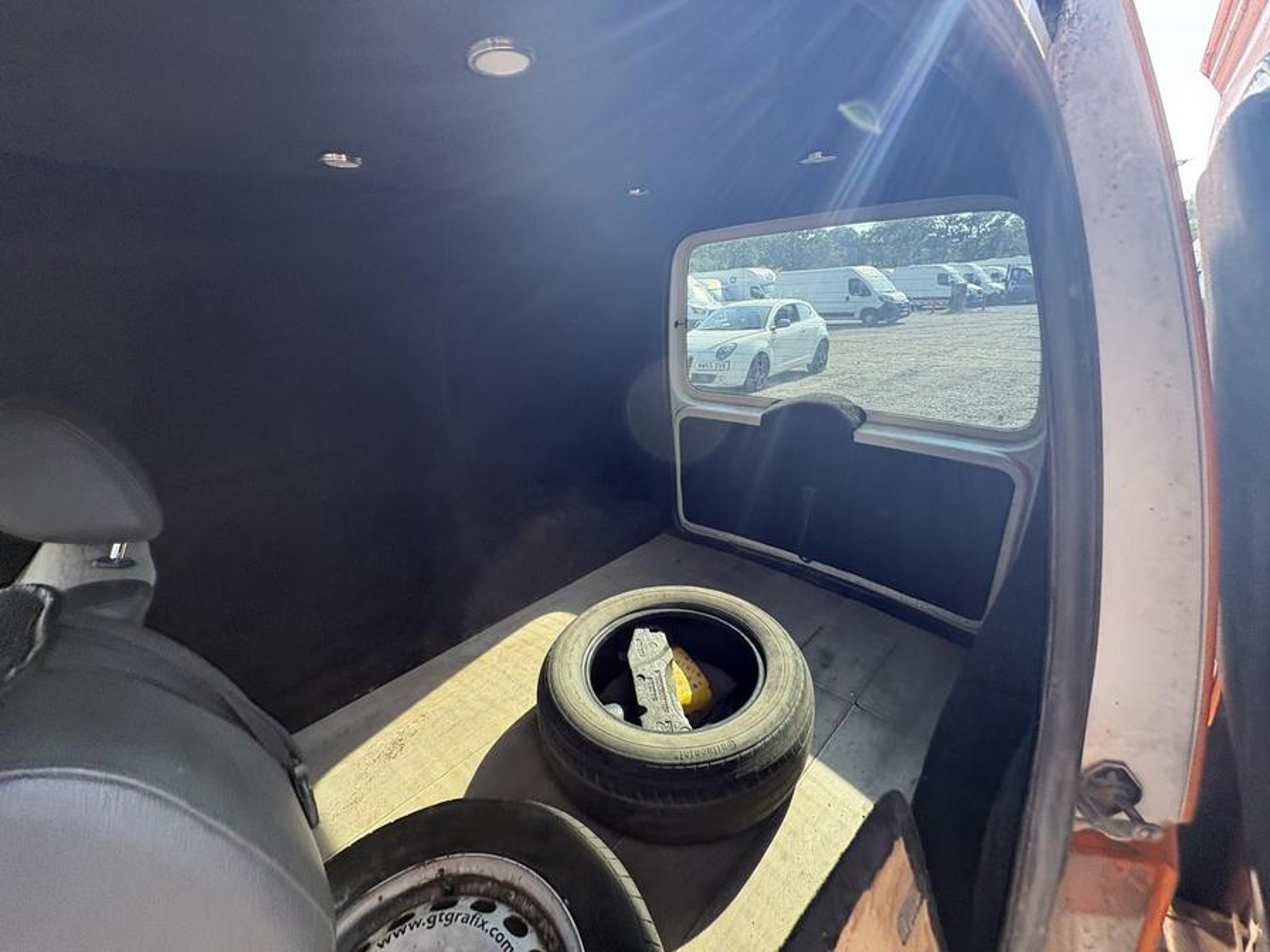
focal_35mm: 14
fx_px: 514
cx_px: 635
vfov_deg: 85.7
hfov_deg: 102.1
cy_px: 476
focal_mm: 2.22
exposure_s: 1/136
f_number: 2.2
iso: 64
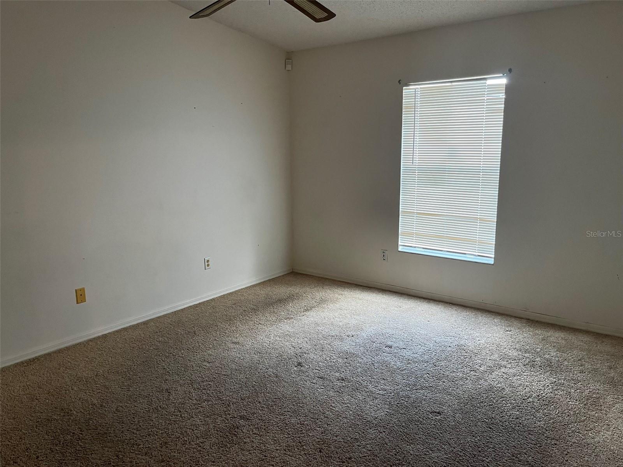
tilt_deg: -11.4
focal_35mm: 26
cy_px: 234
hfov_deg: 67.3
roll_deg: -0.1
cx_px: 312
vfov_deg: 53.1
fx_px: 468
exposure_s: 1/60
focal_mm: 5.1
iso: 160
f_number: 1.6
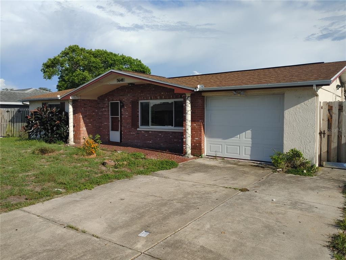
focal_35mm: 26
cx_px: 173
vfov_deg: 53.1
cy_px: 130
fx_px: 260
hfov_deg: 67.3
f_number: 1.8
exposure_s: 1/3333
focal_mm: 5.58
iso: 50
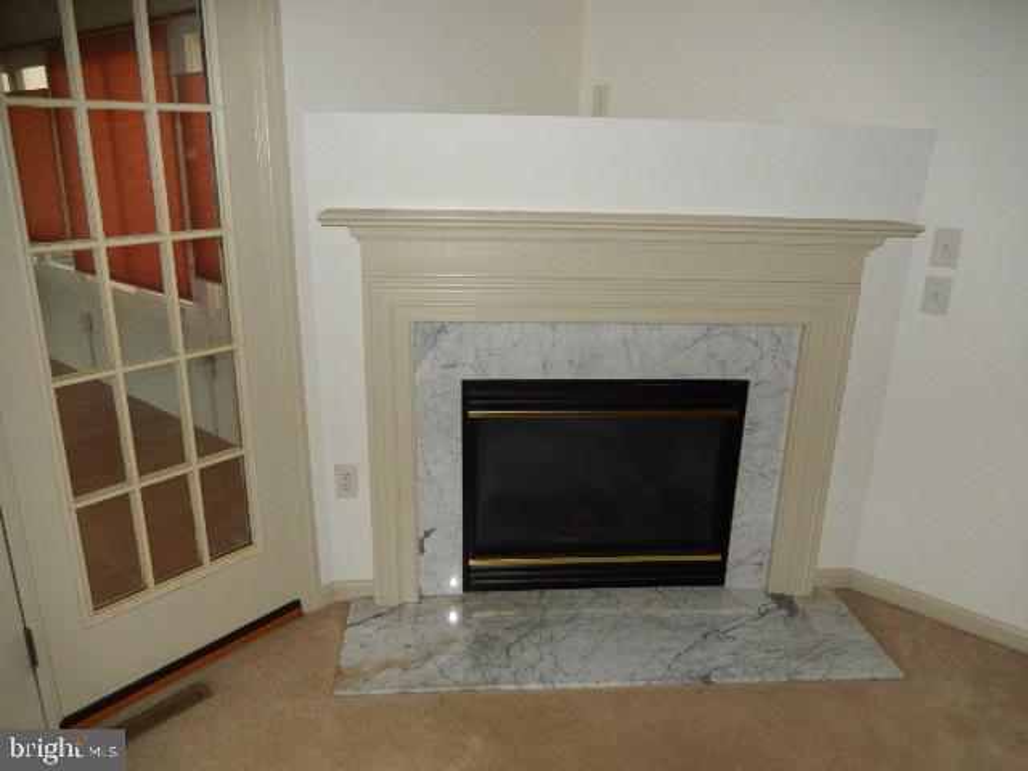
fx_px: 742
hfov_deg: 69.4
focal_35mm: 25
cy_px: 386
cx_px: 514
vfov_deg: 54.9
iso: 200
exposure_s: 1/30
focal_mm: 4.5
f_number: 3.4
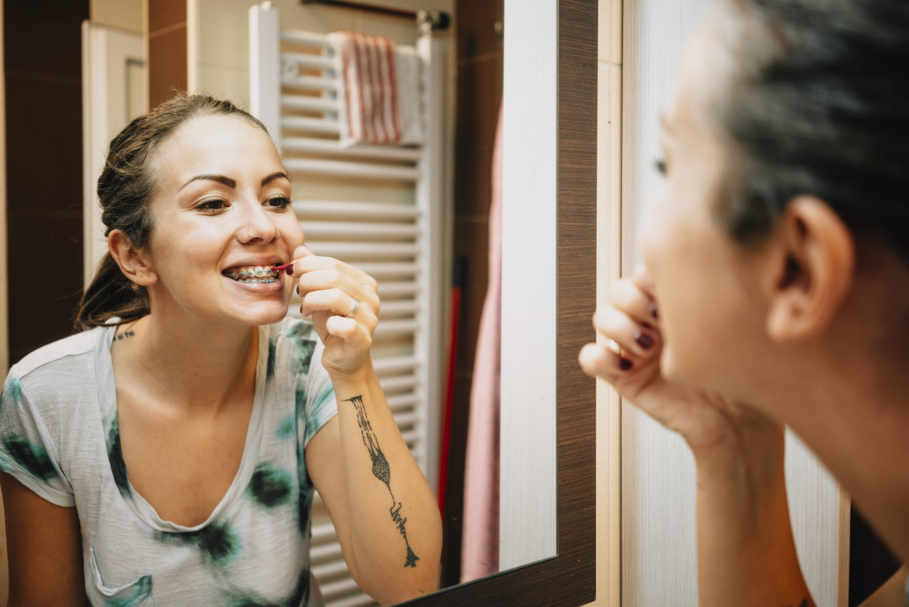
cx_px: 454
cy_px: 304
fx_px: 884
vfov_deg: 37.9
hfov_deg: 54.4
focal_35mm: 35
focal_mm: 35
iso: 2000
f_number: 2.8
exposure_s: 1/80
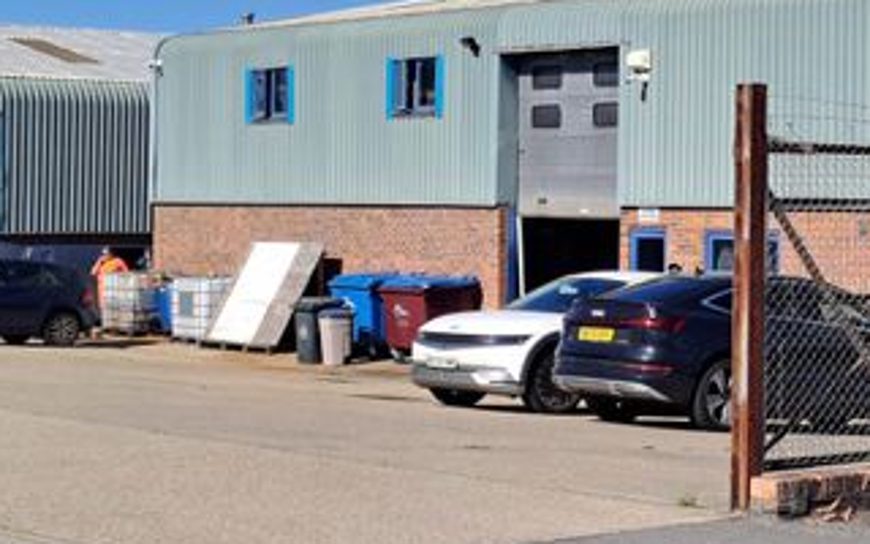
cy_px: 167
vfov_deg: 14.2
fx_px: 2181
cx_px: 889
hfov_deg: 21.7
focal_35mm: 92
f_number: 1.8
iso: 32
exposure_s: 1/1468
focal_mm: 4.65
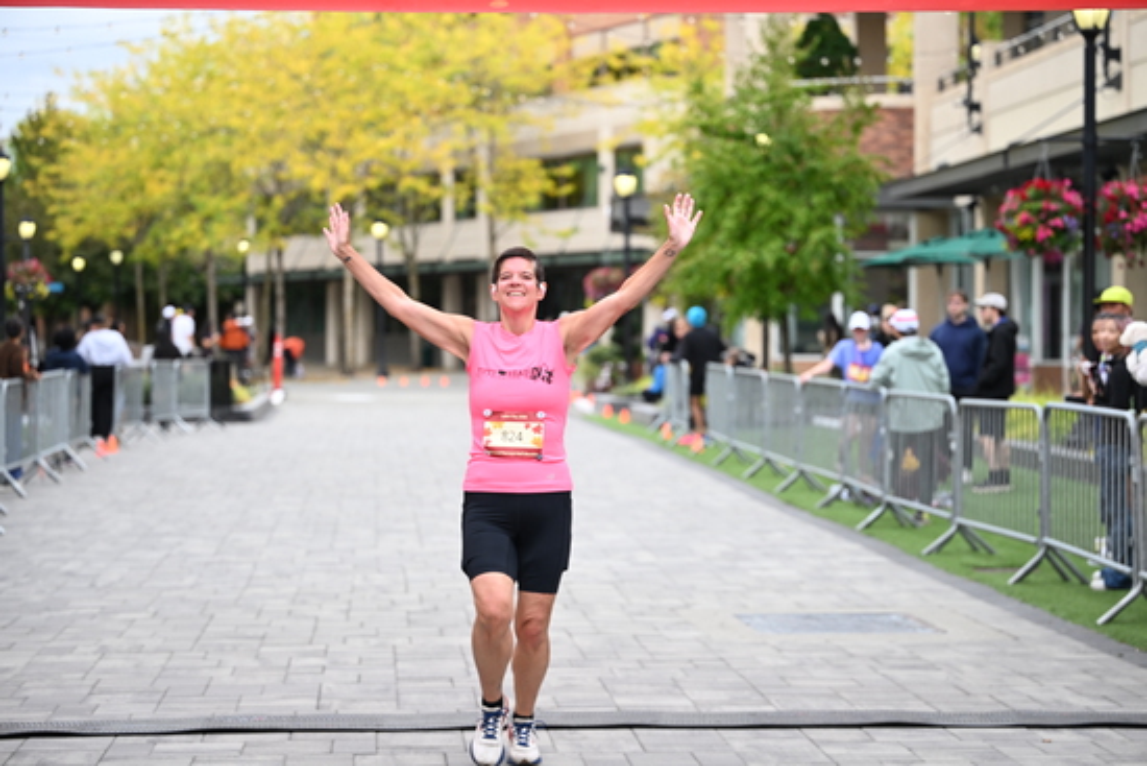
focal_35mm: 85
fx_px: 2709
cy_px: 383
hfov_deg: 23.9
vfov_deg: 16.1
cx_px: 574
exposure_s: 1/2000
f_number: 2.8
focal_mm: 85
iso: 640
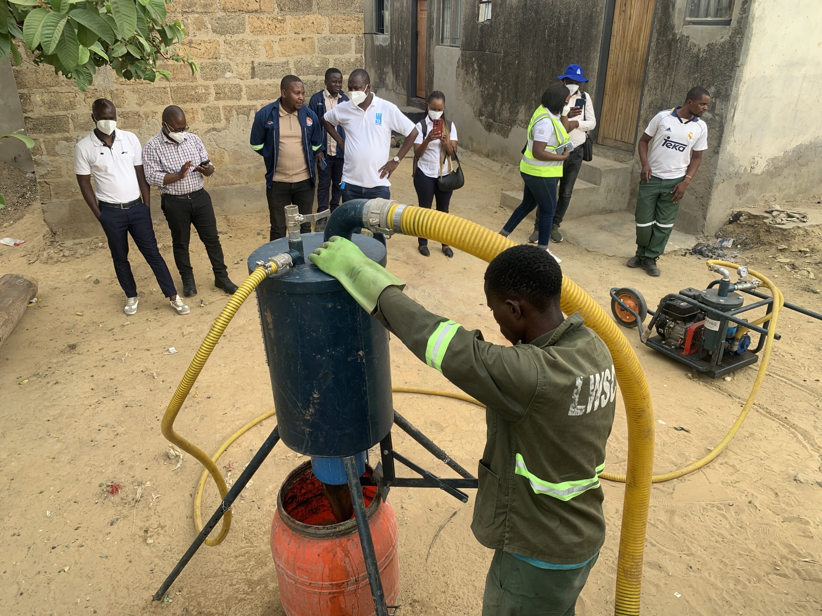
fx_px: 617
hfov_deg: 67.3
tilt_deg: -24.8
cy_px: 308
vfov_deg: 53.1
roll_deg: -0.5
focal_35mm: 26
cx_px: 411
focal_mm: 4.25
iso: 25
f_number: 1.8
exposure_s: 1/399
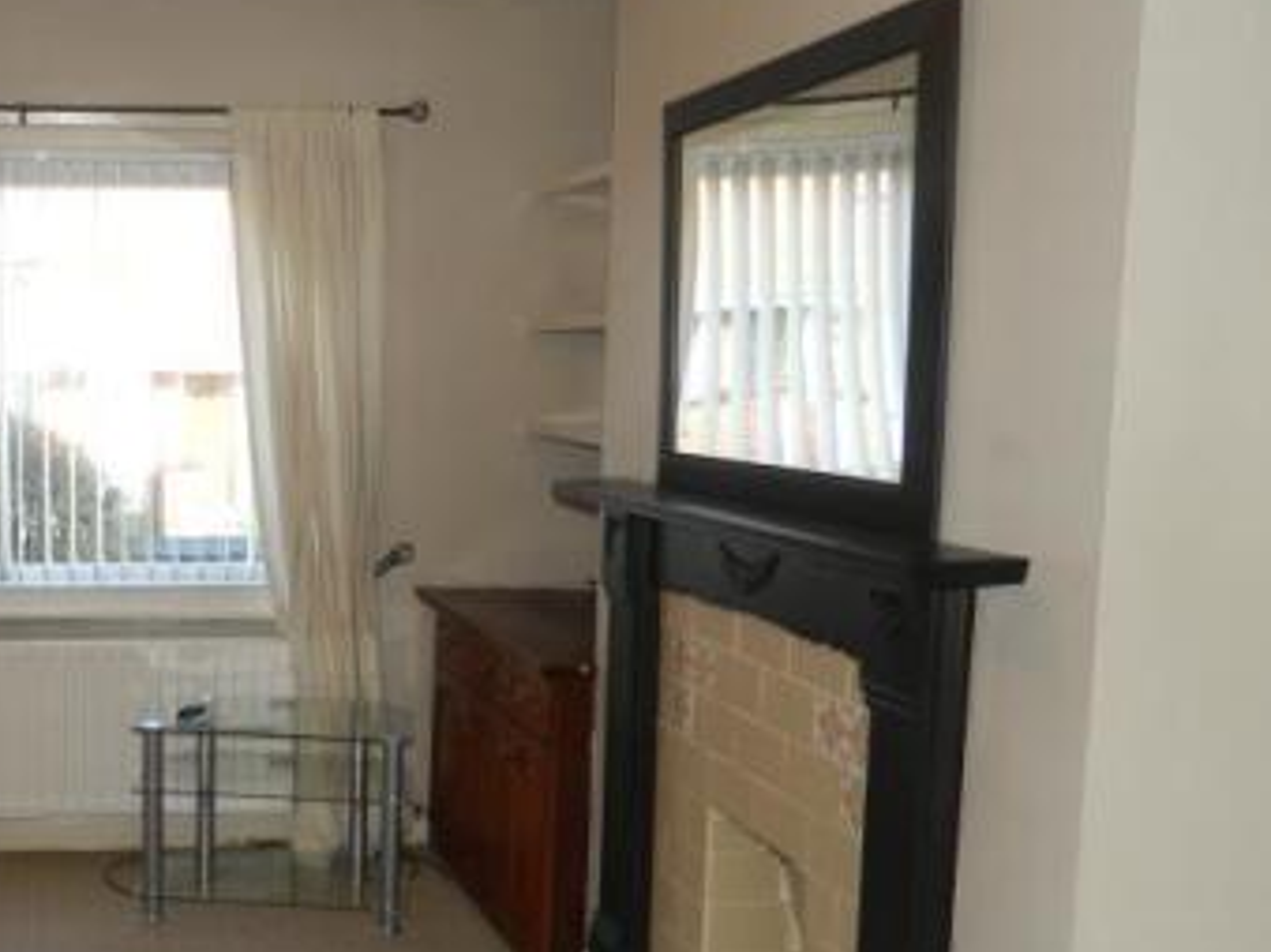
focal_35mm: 43
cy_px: 590
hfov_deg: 41.3
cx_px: 193
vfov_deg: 33.4
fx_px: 1578
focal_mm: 4.5
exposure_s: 1/30
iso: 80
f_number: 3.1
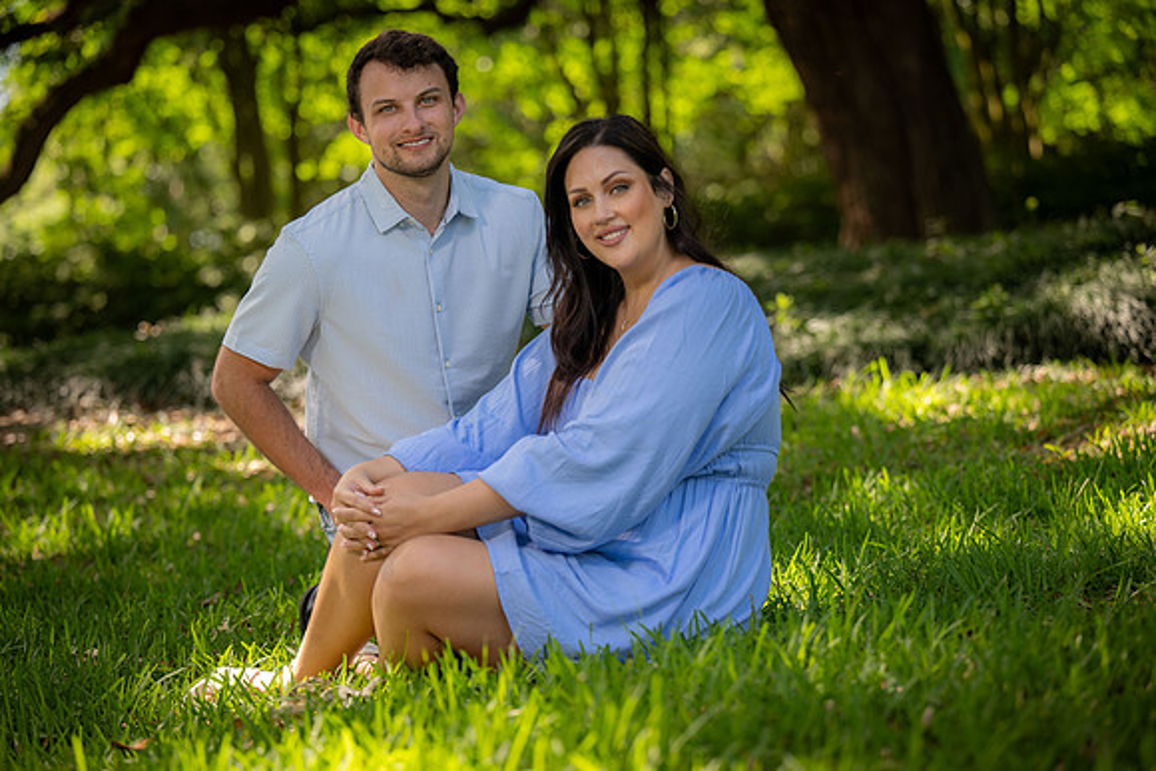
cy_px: 386
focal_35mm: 97
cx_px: 578
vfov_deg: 14.1
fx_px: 3115
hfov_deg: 21.0
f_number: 3.2
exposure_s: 1/125
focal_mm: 97
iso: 100
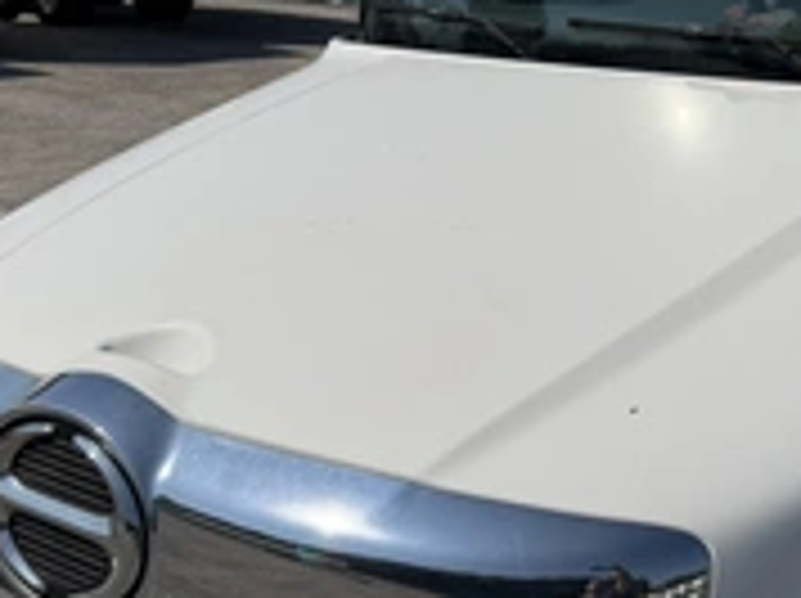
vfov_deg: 26.6
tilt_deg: -10.9
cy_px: 153
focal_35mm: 54
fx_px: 1248
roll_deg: -0.2
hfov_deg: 34.4
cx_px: 652
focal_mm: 6.76
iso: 80
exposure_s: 1/14286
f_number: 1.78
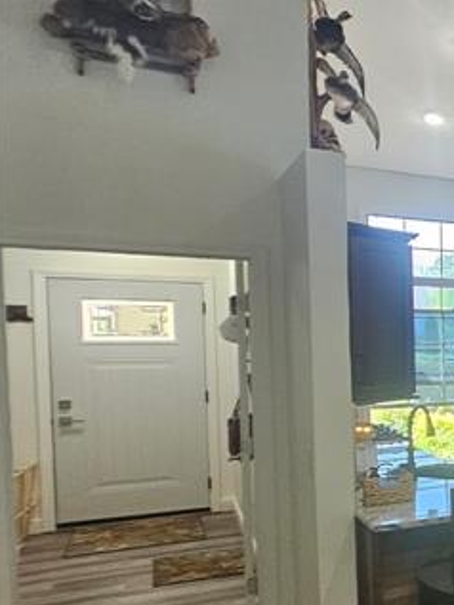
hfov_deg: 17.7
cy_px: 366
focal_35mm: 42
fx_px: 734
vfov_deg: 44.5
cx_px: 973
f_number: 2.2
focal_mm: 2.2
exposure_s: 1/60
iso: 200
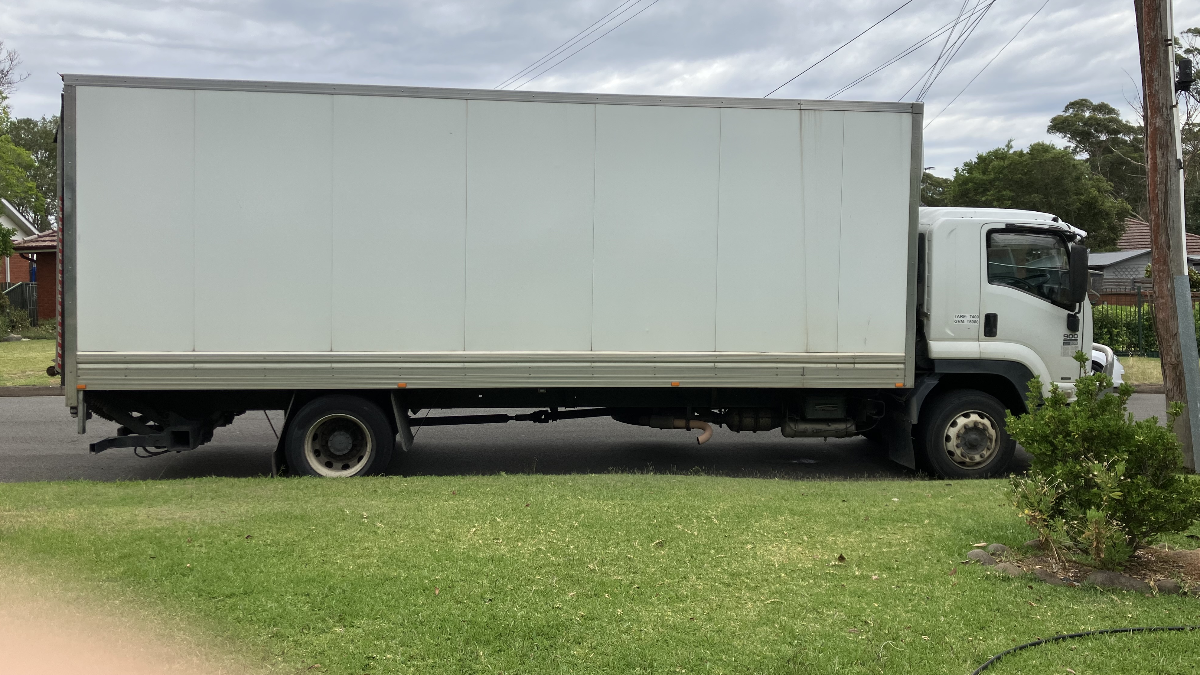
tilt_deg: +0.7
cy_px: 280
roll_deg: +2.6
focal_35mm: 31
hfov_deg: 62.6
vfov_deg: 37.7
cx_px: 606
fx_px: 986
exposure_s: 1/2315
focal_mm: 3.99
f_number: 1.8
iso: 32
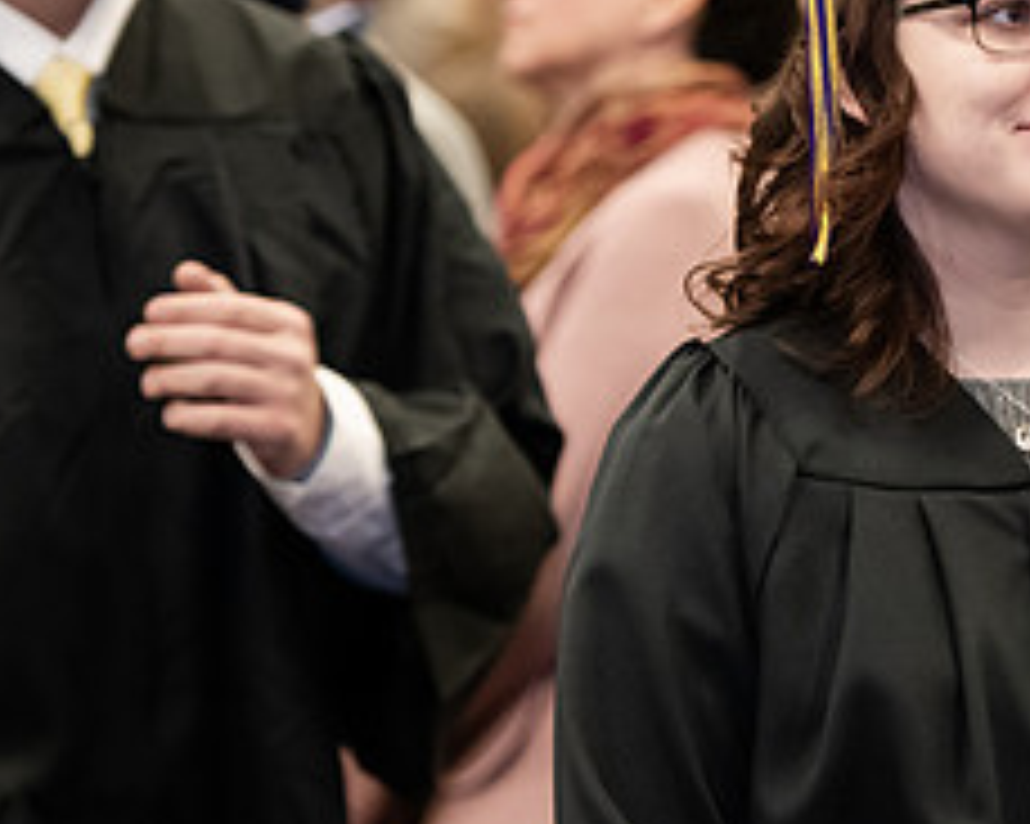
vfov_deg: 5.3
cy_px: 358
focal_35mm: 290
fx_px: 8837
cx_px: 1147
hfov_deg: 6.6
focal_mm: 122
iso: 2000
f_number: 3.2
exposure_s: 1/200
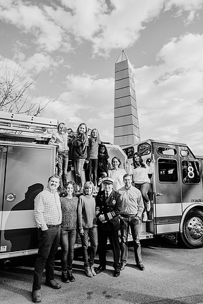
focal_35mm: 24
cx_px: 102
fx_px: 203
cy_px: 152
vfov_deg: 73.7
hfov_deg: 53.1
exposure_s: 1/640
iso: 100
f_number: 3.5
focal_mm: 24
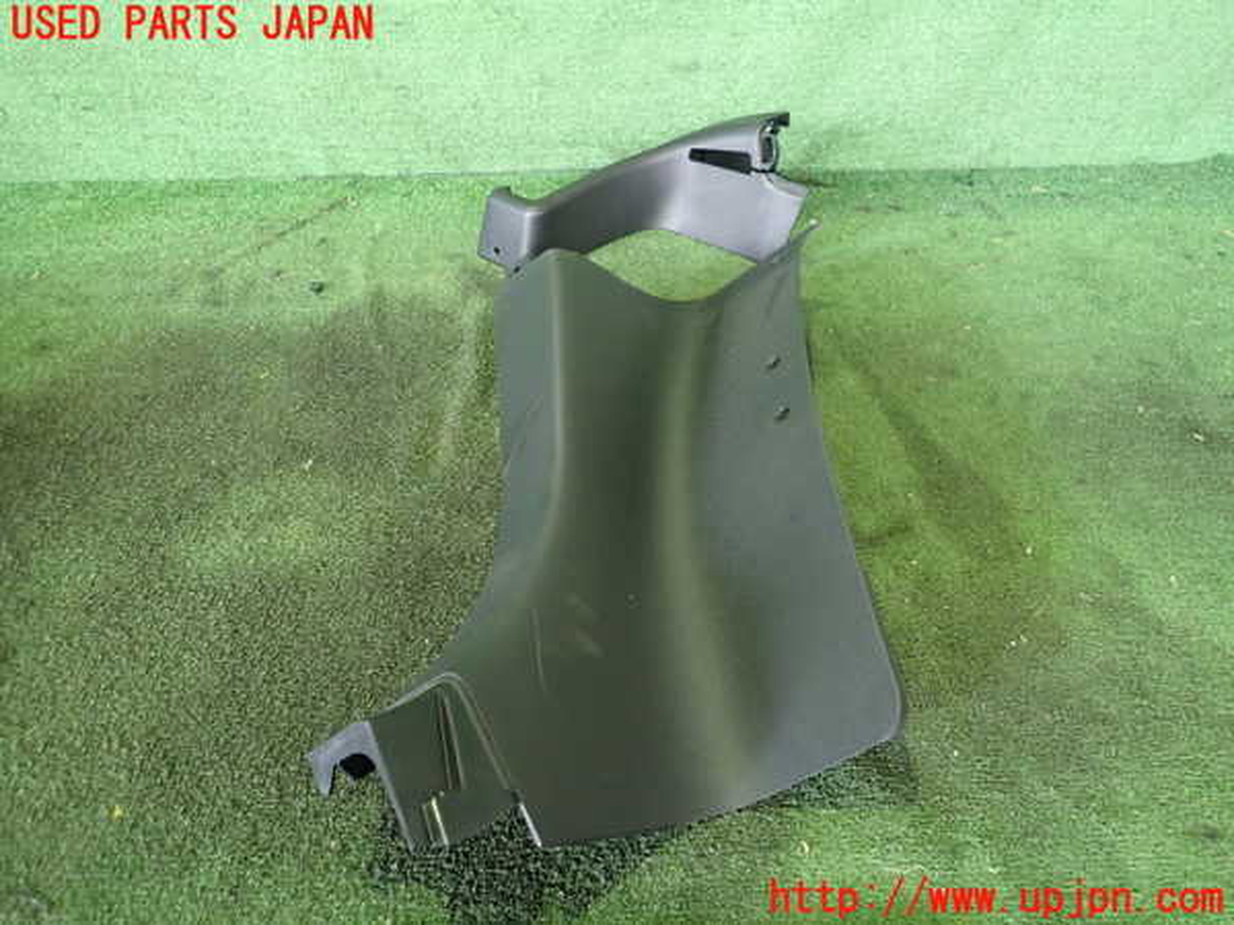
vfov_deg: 54.9
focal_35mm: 25
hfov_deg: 69.4
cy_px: 462
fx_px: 891
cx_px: 617
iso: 640
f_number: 2
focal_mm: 4.5
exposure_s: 1/30
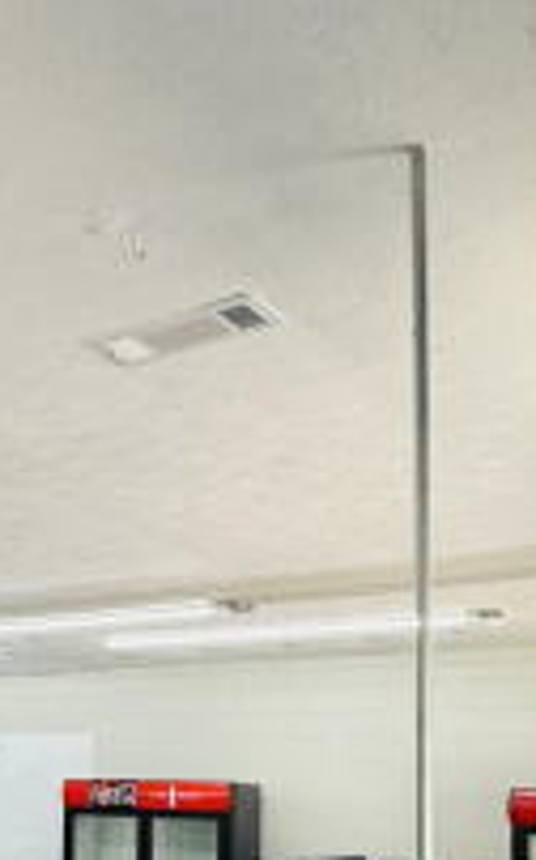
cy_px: 768
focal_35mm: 49
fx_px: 1147
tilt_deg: +2.7
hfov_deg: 23.0
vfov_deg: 38.4
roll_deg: -2.5
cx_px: -183
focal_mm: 2.22
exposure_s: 1/120
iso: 100
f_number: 2.2
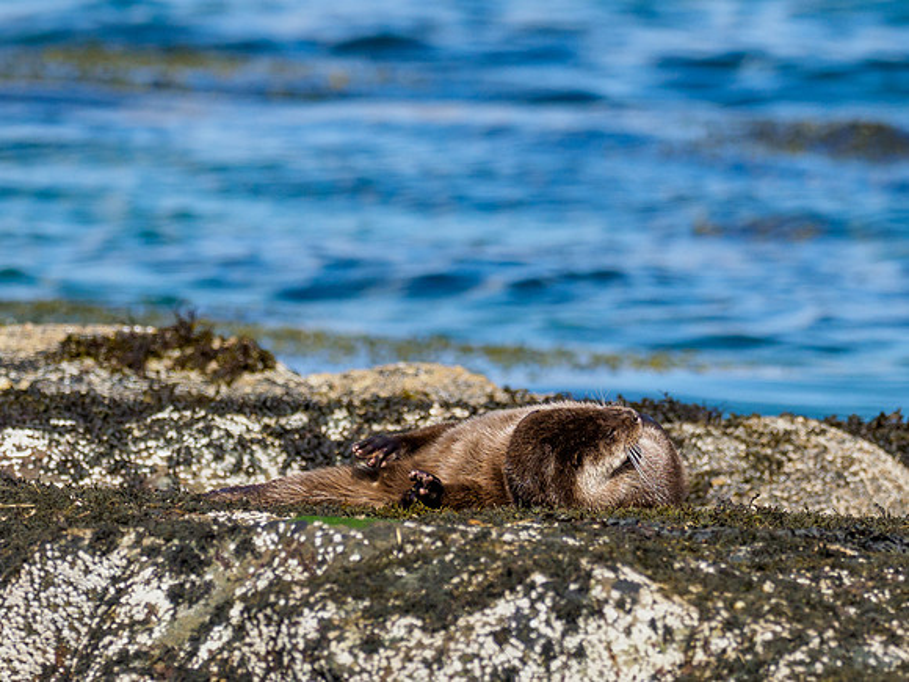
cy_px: 410
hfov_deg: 1.8
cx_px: 620
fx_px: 29557
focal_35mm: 1126
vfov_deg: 1.3
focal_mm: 300
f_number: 4.5
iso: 320
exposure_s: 1/2000
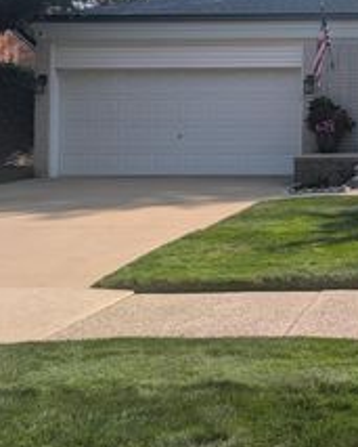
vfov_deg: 33.0
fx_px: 727
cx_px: 473
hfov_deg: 24.1
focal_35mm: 55
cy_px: 78
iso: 20
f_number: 1.68
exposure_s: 1/863
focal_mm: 6.9
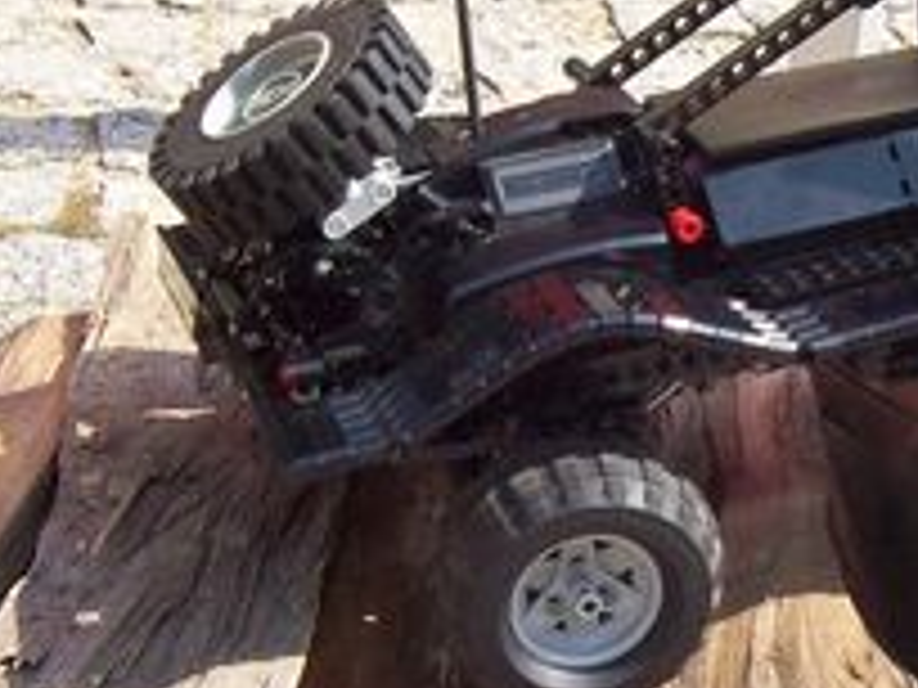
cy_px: 279
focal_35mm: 113
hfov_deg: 17.3
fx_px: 2997
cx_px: 684
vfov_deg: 13.1
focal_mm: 6
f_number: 4.8
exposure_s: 1/268
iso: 80
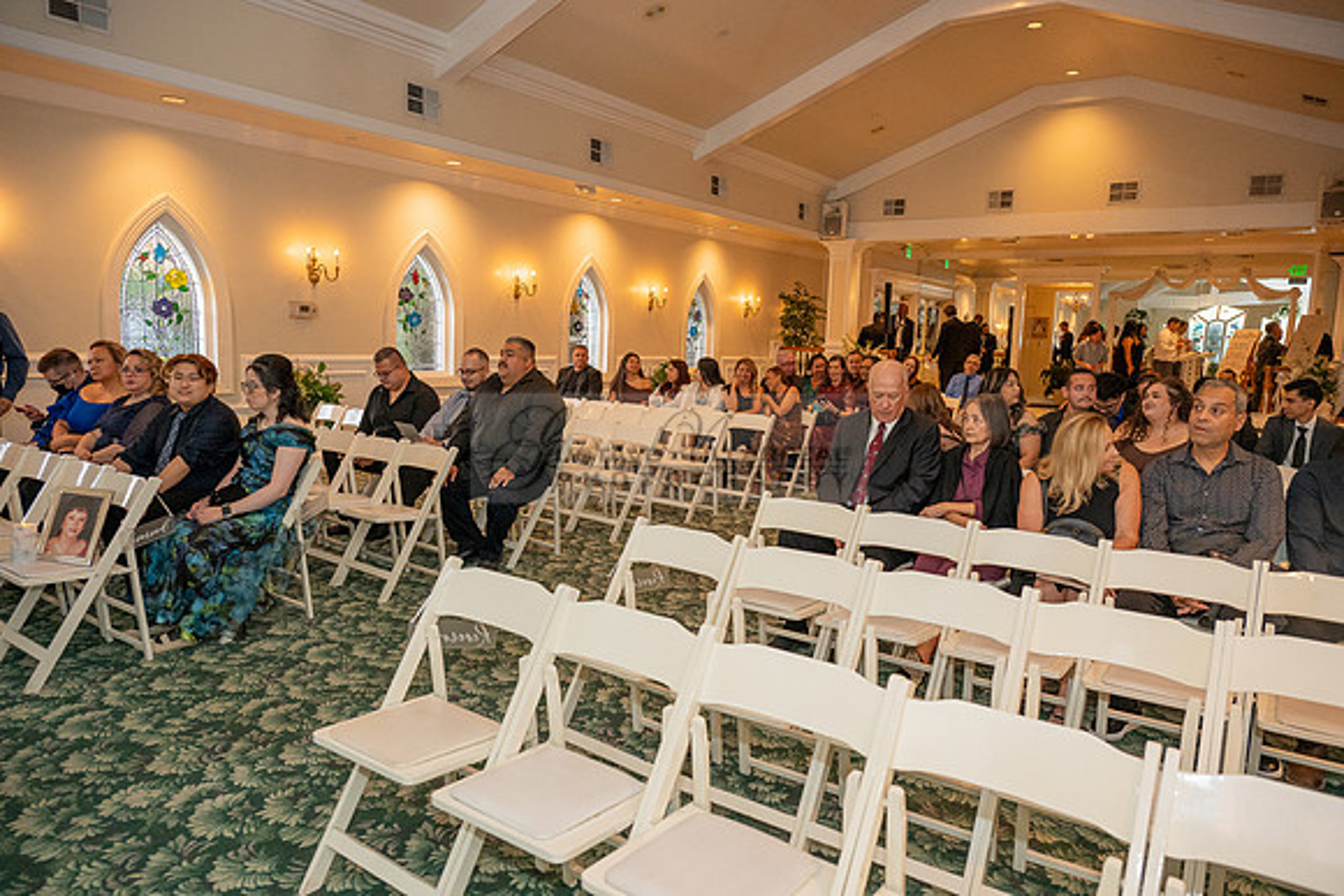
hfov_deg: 73.7
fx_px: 896
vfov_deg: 53.2
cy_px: 448
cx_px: 672
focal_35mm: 24
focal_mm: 24
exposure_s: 1/200
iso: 2000
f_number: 4
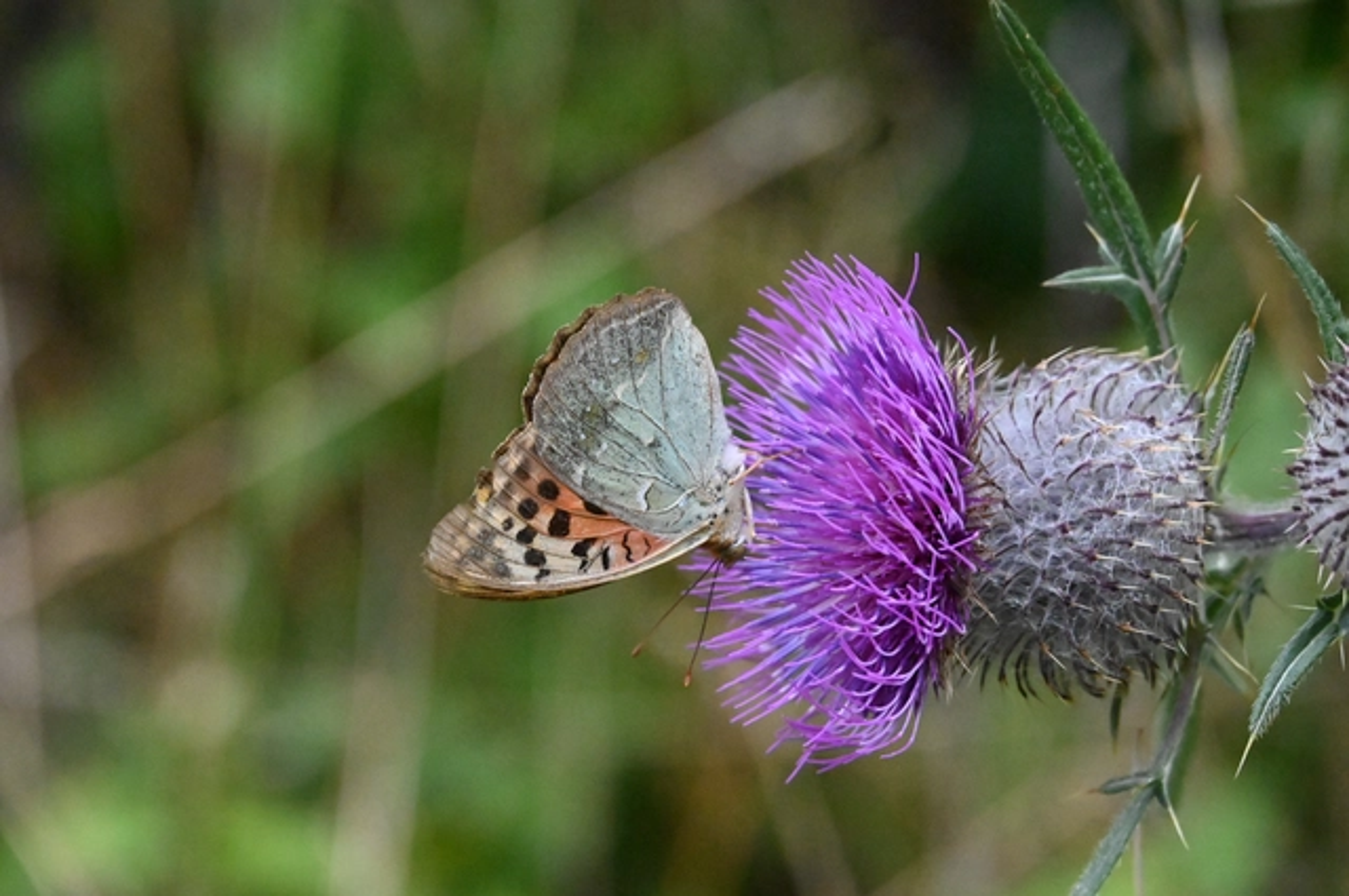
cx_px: 674
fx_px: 7485
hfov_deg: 10.3
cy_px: 448
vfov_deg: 6.8
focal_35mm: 200
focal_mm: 200
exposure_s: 1/6400
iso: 32000
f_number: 11
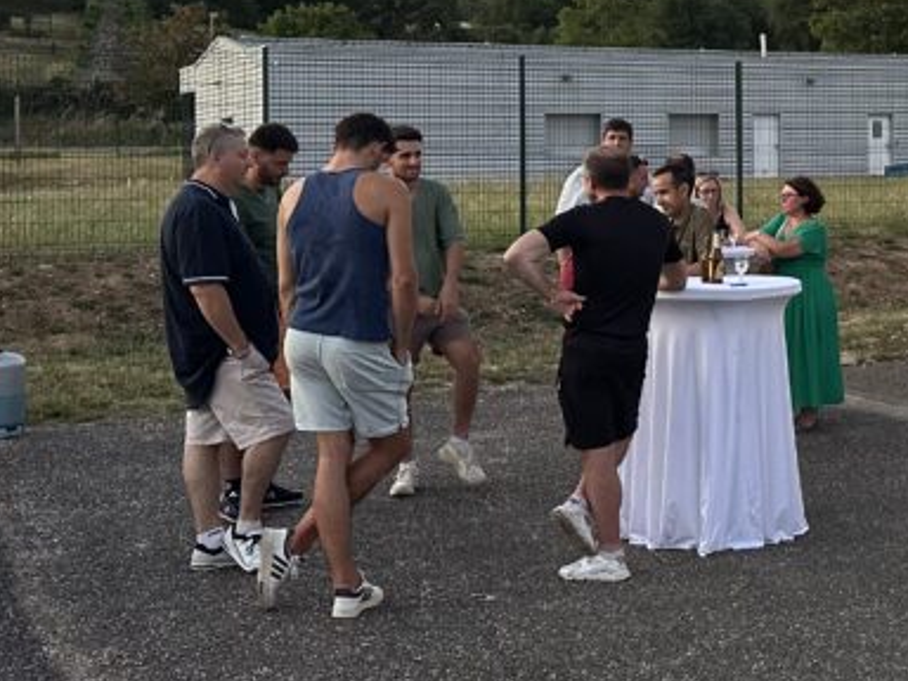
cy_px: 121
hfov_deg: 28.3
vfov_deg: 22.6
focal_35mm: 64
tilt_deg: +1.1
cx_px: 922
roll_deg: +0.8
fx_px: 1679
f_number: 1.78
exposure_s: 1/62
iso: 250
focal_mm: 6.86
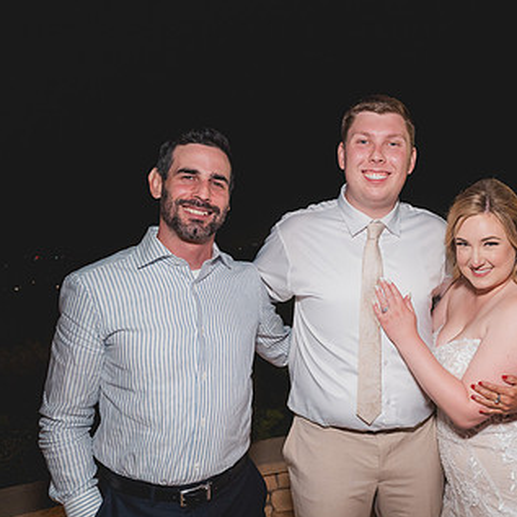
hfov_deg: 55.0
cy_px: 288
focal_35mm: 28
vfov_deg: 57.2
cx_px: 378
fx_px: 473
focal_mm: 18
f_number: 2.8
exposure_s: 1/80
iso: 1600
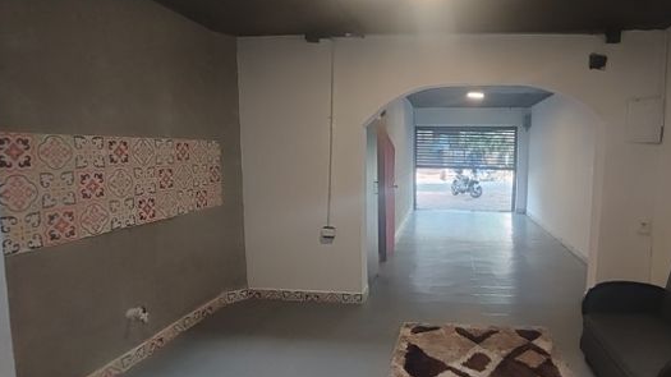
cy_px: 188
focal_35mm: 18
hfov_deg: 90.9
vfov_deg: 61.0
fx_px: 320
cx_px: 416
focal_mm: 1.66
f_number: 2.2
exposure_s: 1/60
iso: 335
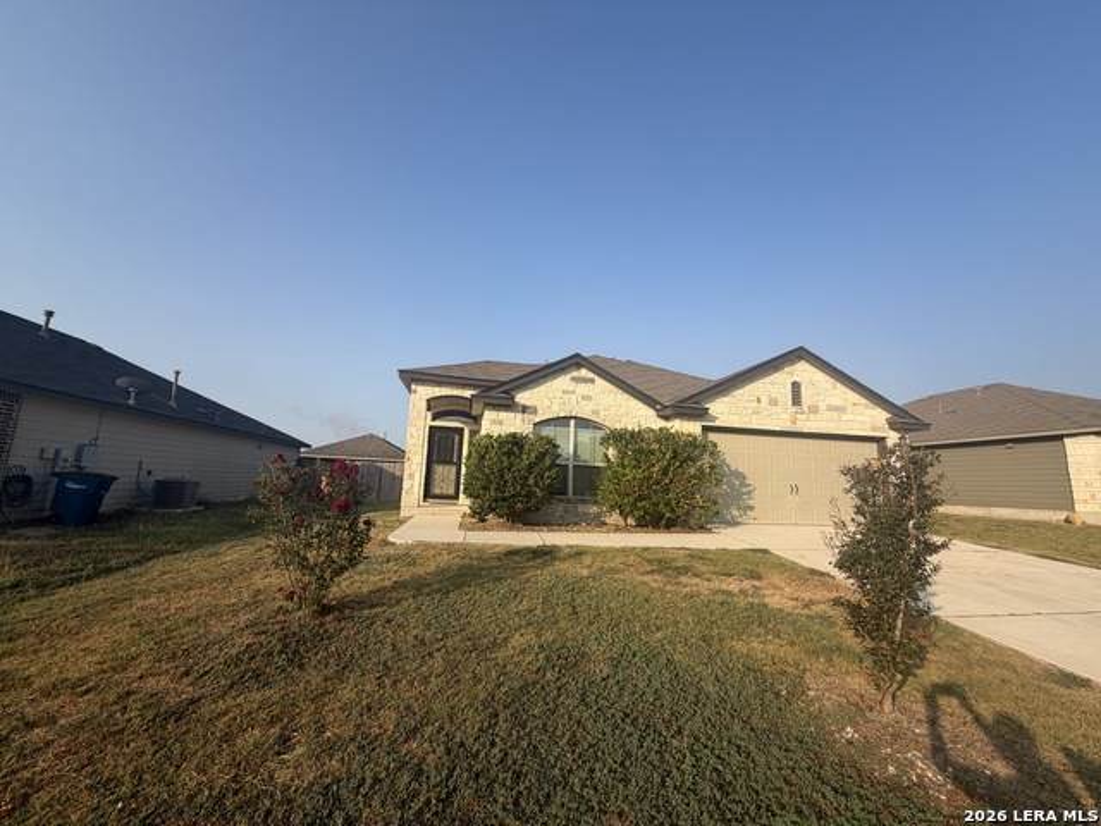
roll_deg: -3.2
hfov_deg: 102.1
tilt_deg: +8.4
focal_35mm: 14
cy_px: 413
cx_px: 550
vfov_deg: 85.7
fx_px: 445
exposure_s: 1/770
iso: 25
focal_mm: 2.22
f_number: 2.2
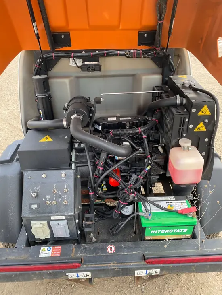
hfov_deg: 53.1
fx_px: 222
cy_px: 148
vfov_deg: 67.3
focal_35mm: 26
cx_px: 111
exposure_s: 1/236
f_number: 1.8
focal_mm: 4.25
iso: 32
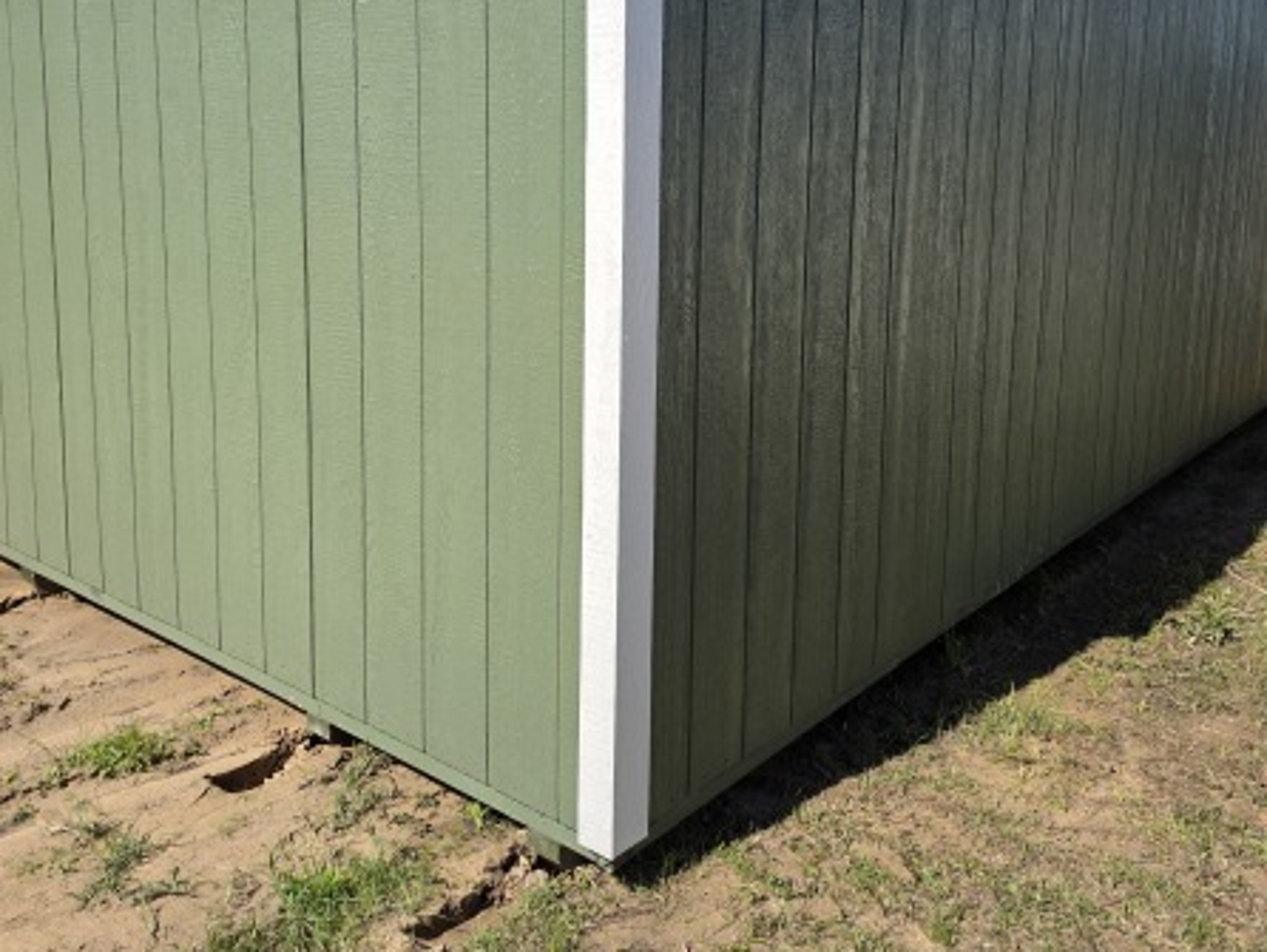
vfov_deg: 42.3
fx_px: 1209
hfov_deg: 55.3
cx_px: 634
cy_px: 301
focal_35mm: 33
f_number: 1.7
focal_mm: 6.3
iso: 80
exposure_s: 1/6809
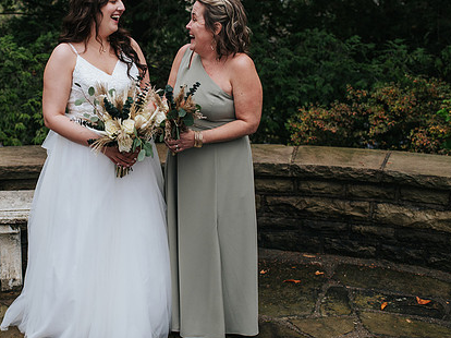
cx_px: 120
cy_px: 148
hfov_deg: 36.1
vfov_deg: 28.0
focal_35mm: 52
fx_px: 677
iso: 800
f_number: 3.2
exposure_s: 1/400
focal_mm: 35
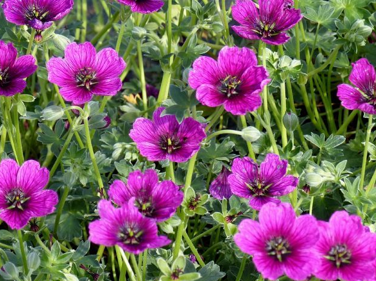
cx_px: 171
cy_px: 222
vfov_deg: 4.9
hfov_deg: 6.6
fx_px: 3268
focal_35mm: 301
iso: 100
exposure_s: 1/320
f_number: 4
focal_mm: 28.3
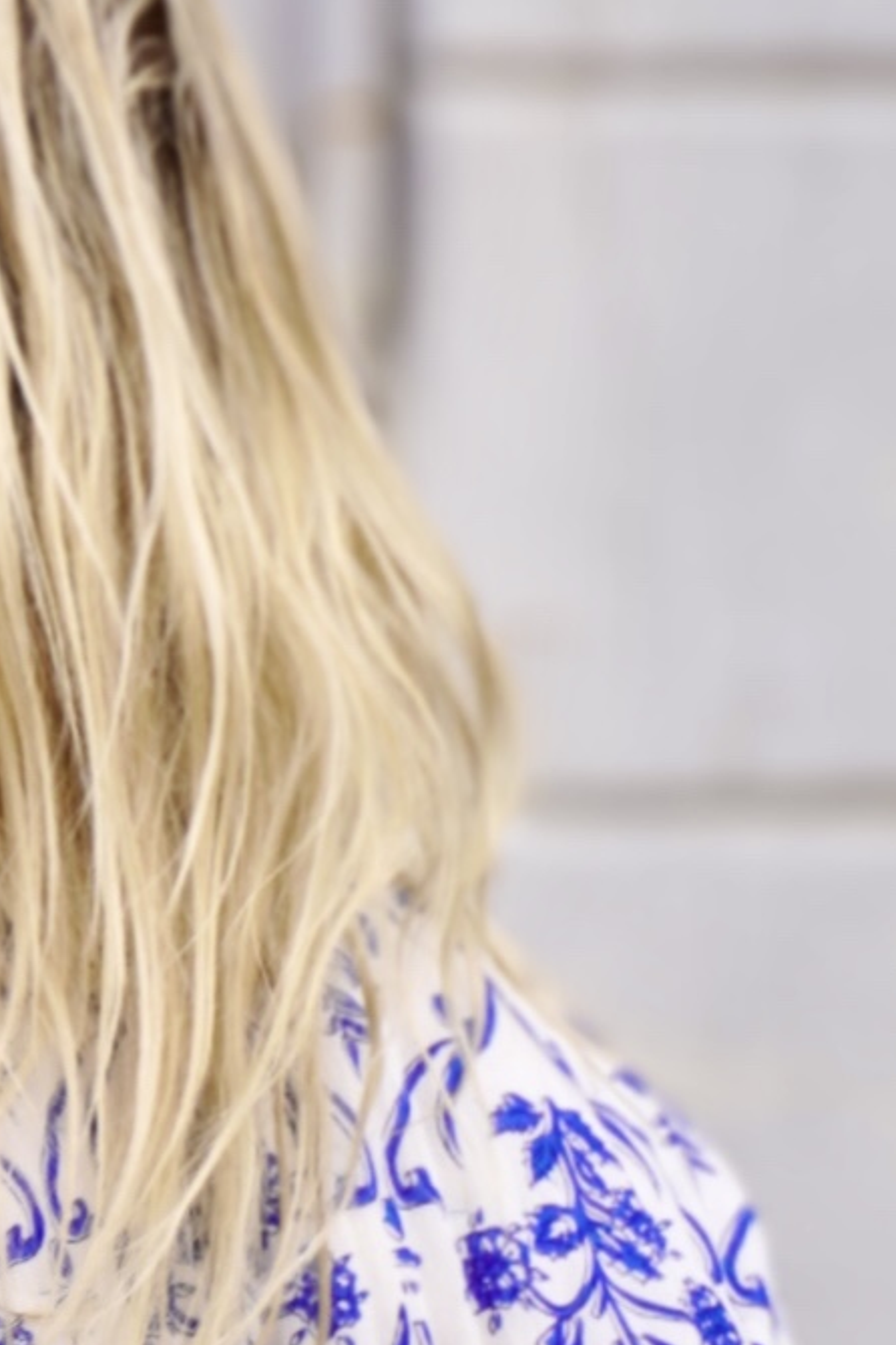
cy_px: 1846
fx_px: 8138
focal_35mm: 218
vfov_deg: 9.3
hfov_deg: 6.2
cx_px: -738
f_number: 5.6
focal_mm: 38
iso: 100
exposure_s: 1/100
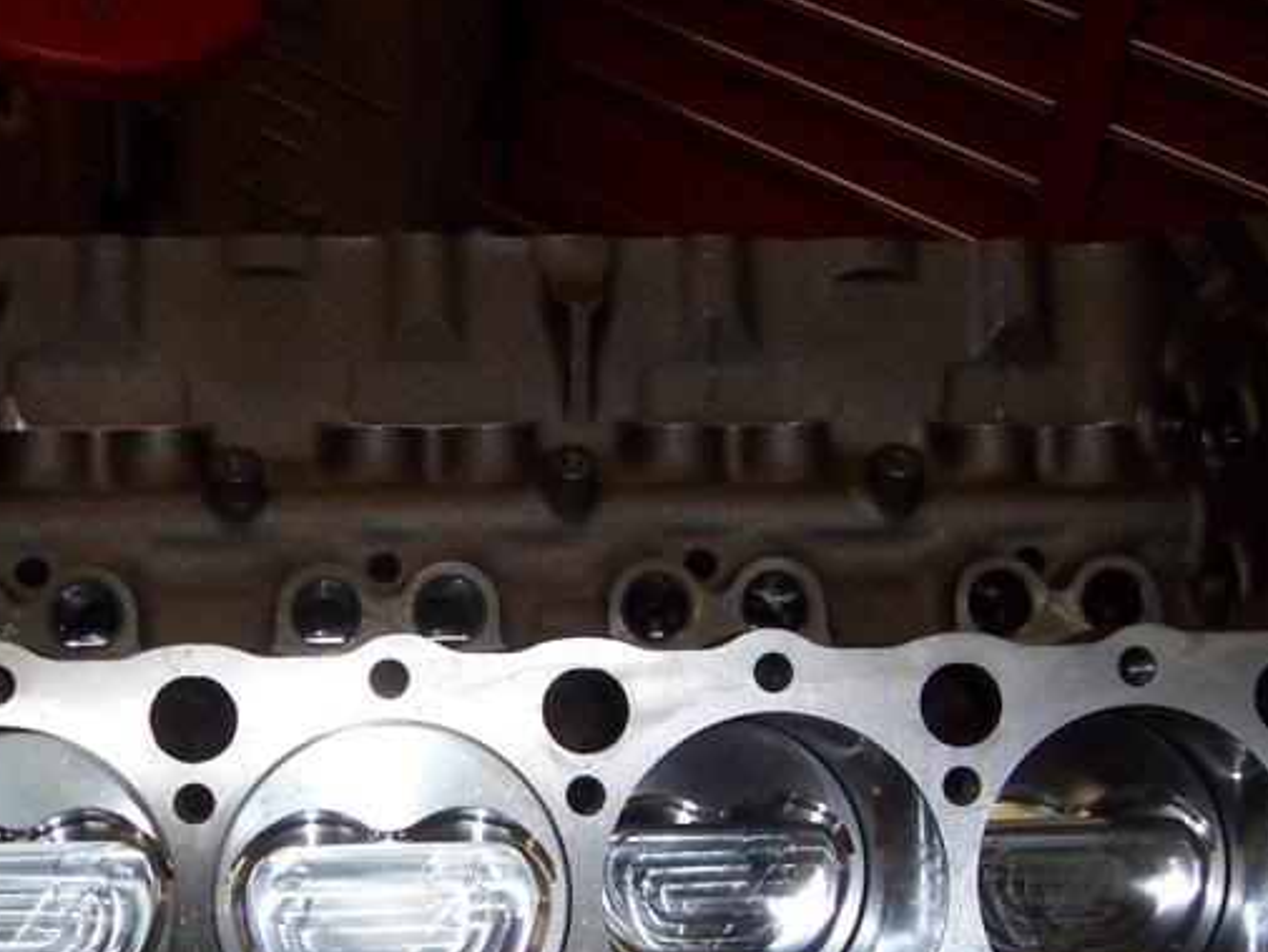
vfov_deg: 25.5
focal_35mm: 57
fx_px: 2088
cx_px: 482
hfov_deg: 33.6
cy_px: 653
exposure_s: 1/60
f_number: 3
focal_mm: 6
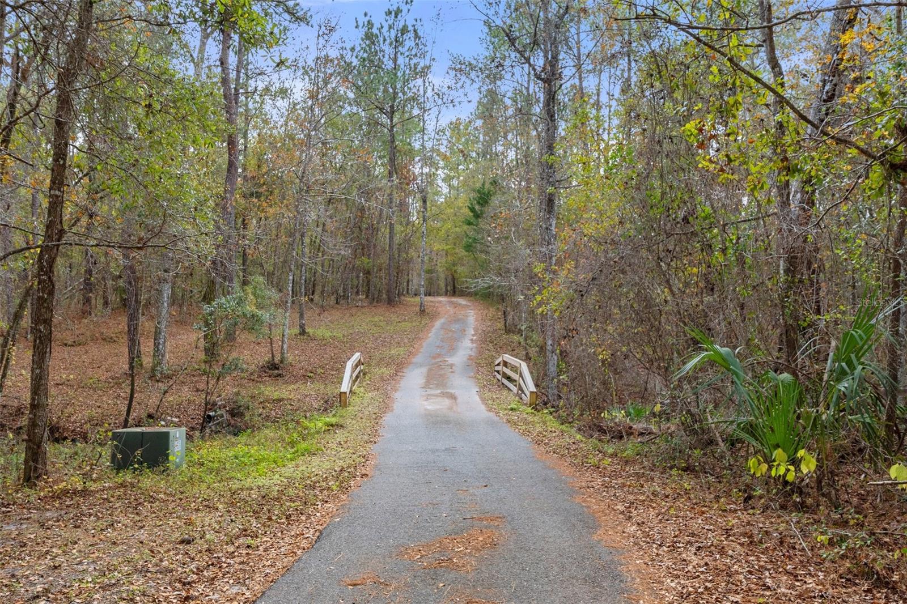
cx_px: 454
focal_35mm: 30
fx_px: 756
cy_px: 302
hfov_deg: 61.9
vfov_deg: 43.6
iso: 320
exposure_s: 1/125
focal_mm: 20
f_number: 8
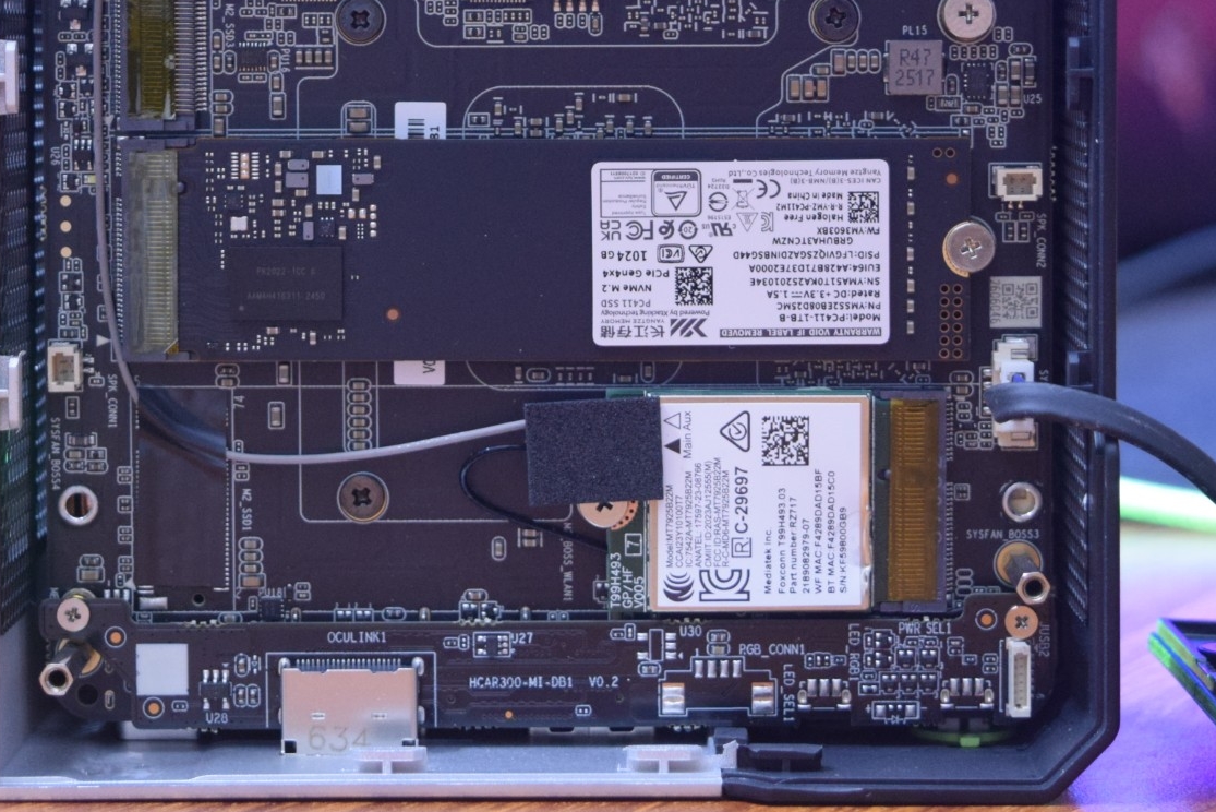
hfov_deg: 16.8
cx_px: 606
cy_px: 175
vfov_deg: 11.2
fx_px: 4122
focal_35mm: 122
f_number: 5.6
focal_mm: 42
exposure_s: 1/8
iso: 1600
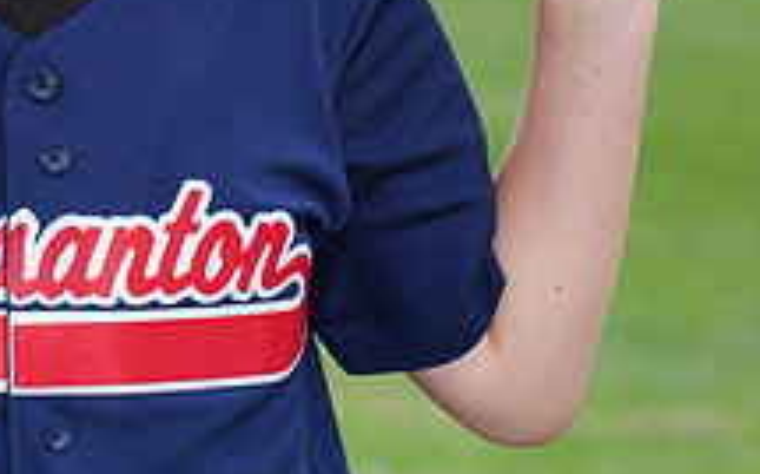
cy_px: -189
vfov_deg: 2.5
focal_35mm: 526
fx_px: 10886
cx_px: 14
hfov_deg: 4.0
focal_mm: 191
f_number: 8
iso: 200
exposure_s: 1/250
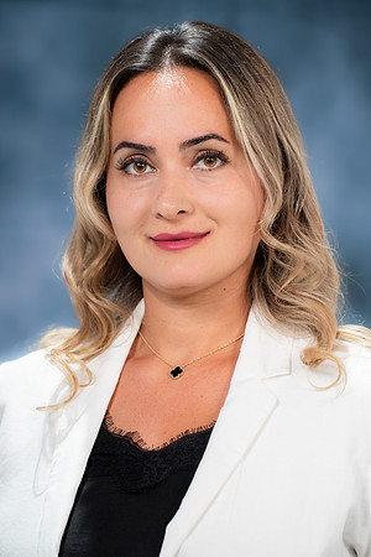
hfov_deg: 7.6
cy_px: 278
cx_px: 186
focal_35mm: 180
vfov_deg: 11.4
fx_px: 2782
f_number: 5.6
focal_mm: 180
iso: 320
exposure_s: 1/200
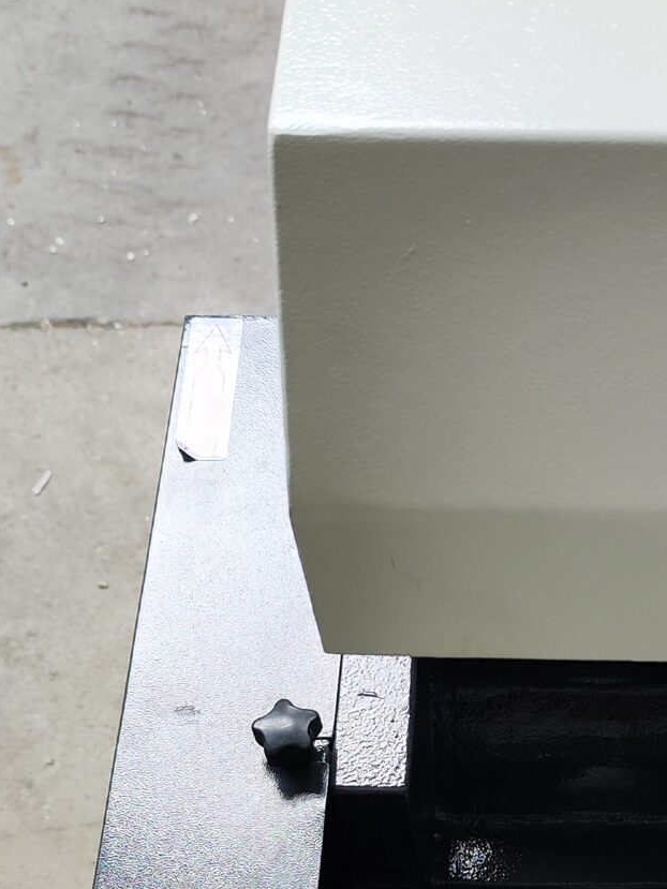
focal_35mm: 71
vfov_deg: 26.7
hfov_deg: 20.3
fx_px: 1824
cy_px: 744
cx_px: 607
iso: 155
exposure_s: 1/100
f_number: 1.69
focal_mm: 7.01
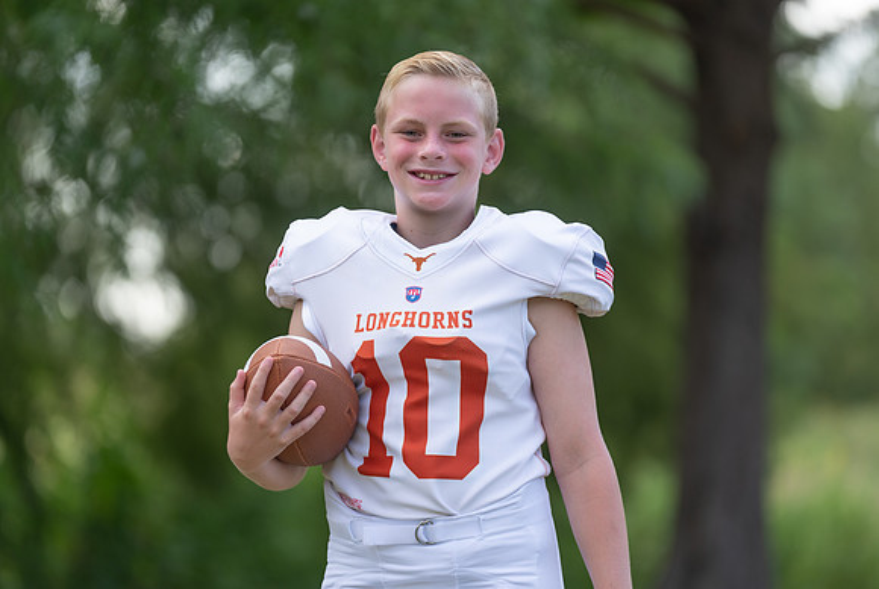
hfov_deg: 10.3
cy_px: 324
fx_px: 4883
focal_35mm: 200
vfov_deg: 6.9
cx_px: 428
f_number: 2.8
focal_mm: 173
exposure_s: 1/400
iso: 100
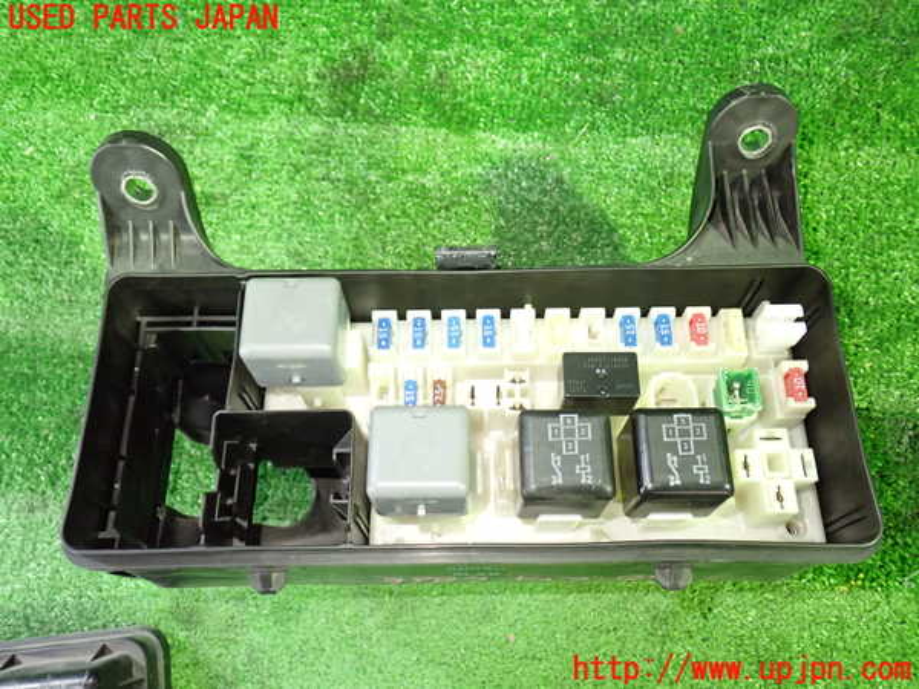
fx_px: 796
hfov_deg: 60.0
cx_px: 460
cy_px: 344
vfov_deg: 46.8
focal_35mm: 30
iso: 800
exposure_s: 1/30
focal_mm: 5.4
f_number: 2.3
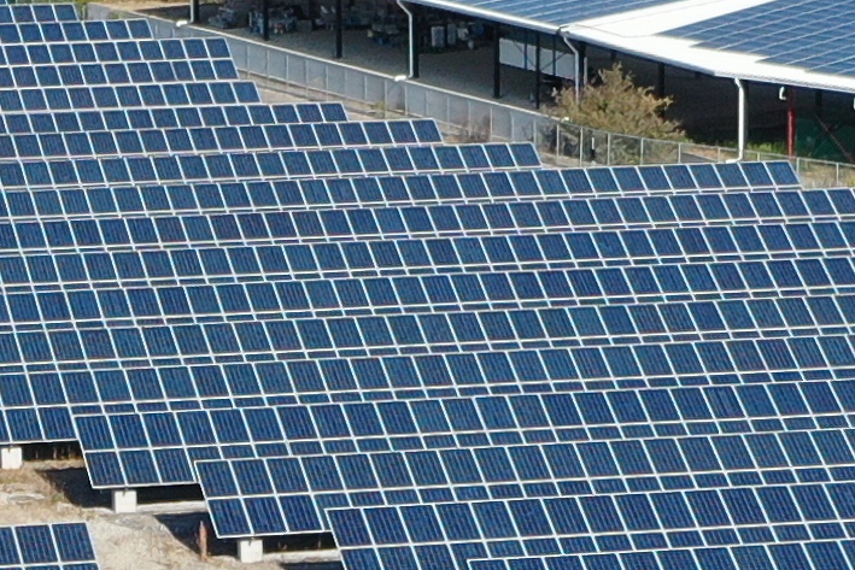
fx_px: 5131
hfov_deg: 9.5
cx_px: 579
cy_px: 1582
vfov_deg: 6.0
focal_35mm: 216
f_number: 5.6
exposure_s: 1/400
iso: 100
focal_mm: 10.26
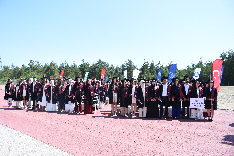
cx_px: 117
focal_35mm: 27
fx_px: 176
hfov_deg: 67.4
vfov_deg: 48.0
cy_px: 78
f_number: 6.3
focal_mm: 18
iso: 200
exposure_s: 1/500
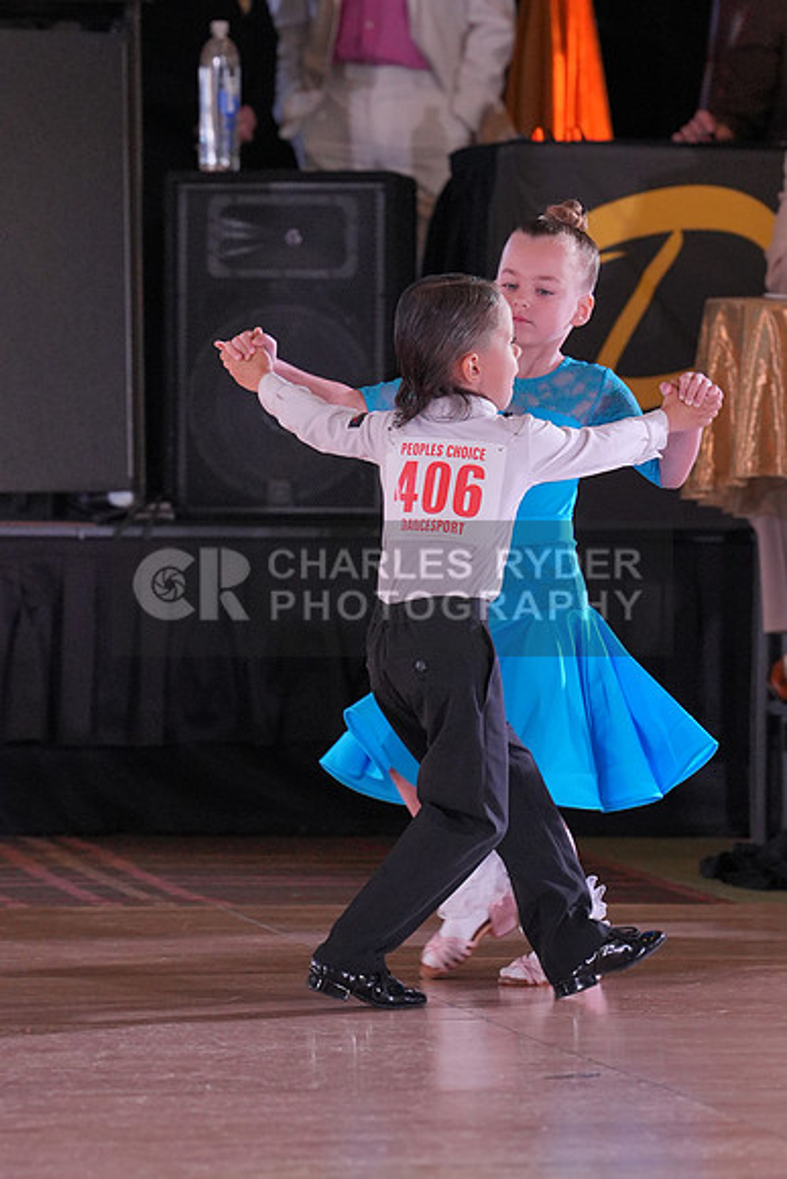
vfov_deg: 9.1
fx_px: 7373
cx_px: 394
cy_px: 590
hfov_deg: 6.1
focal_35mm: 225
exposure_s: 1/400
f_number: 4
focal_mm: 150
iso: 2000
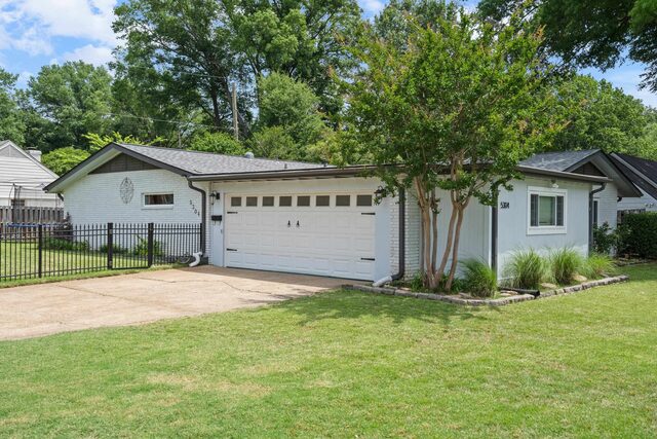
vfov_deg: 37.9
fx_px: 639
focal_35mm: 35
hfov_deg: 54.4
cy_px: 220
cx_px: 328
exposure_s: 1/400
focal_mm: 35
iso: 800
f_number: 9
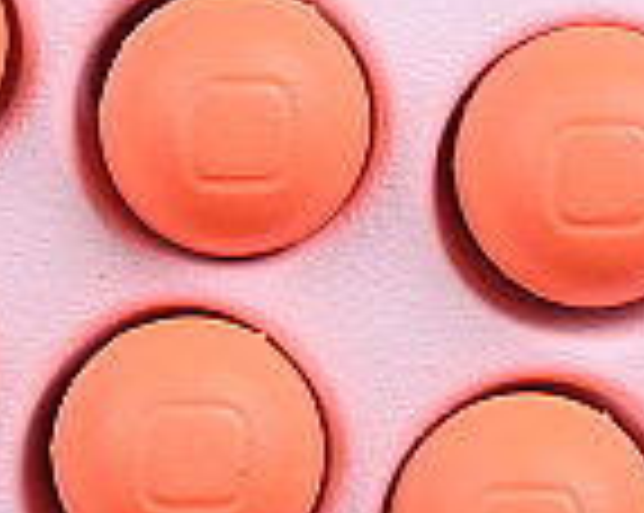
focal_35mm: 532
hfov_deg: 3.6
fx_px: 10126
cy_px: 86
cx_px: 32
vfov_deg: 2.9
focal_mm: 50
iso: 160
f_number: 8
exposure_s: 1/80
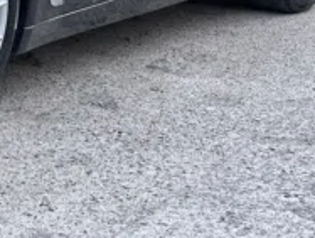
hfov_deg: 7.4
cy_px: -118
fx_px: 2398
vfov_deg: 5.6
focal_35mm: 263
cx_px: -106
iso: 80
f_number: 2.8
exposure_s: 1/99
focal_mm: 9
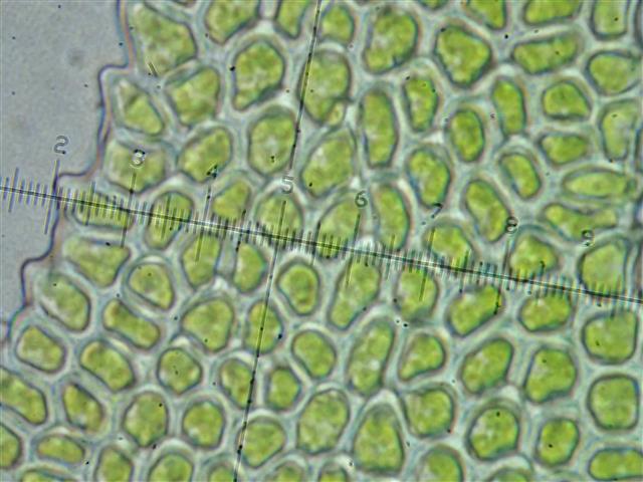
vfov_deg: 14.8
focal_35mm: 100
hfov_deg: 19.6
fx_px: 1858
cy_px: 241
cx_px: 322
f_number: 4.9
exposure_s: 1/25
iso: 1000
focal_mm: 18
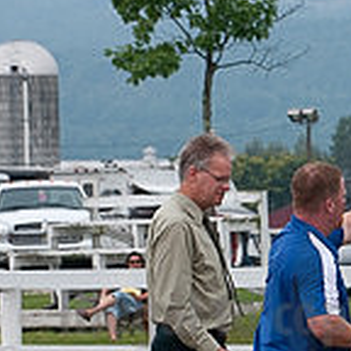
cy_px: 311
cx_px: 590
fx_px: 4772
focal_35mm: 416
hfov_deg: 4.2
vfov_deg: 4.2
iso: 1000
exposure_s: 1/1250
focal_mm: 140
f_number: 5.6
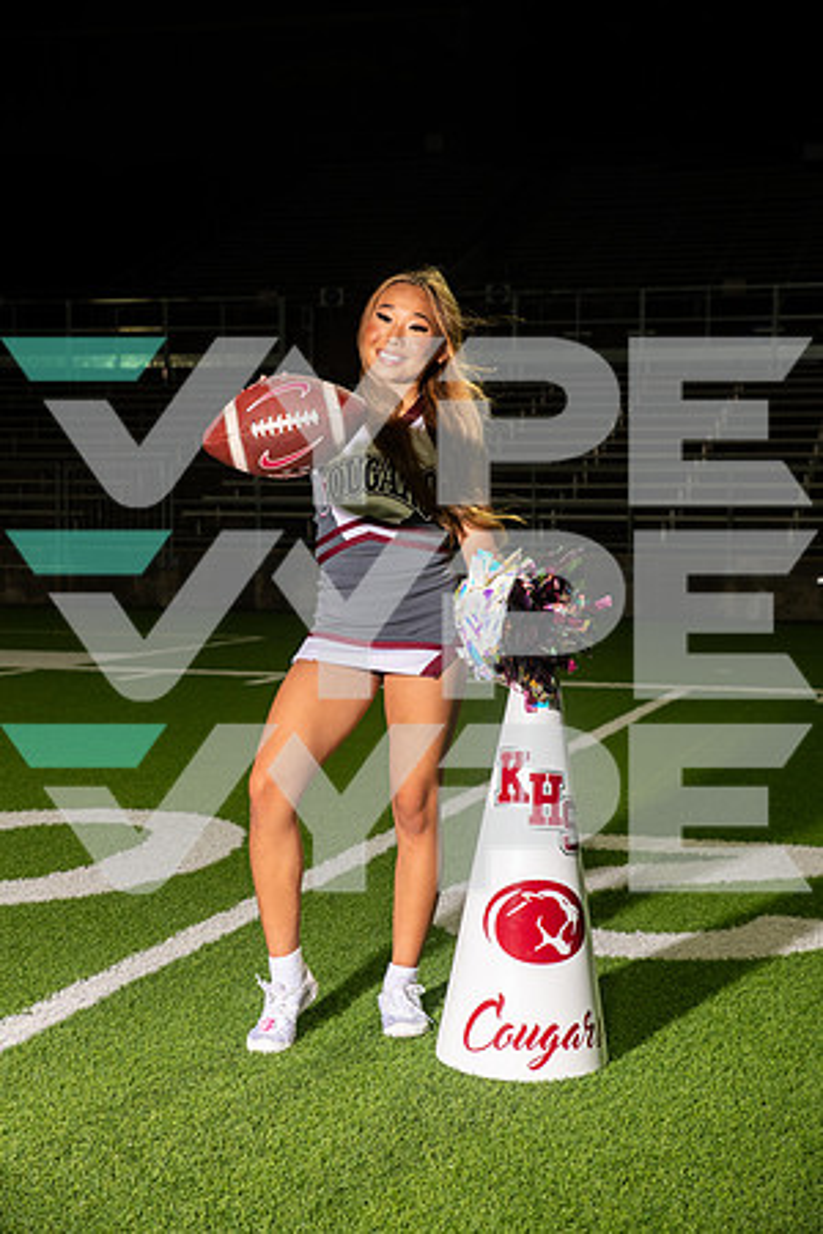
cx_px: 412
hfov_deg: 23.4
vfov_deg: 34.5
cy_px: 617
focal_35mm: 58
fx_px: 1989
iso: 1000
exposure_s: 1/400
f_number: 7.1
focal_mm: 58
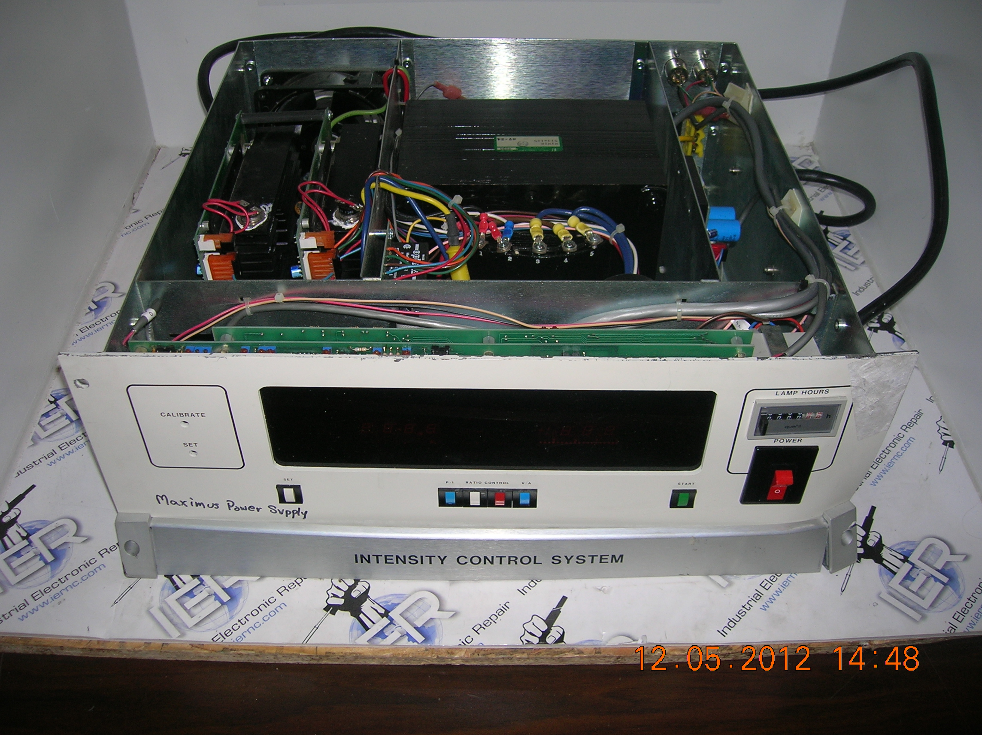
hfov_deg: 54.0
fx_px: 964
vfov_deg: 41.7
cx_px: 491
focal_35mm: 34
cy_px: 368
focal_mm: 5.7
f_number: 2.9
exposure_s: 1/60.1
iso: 50
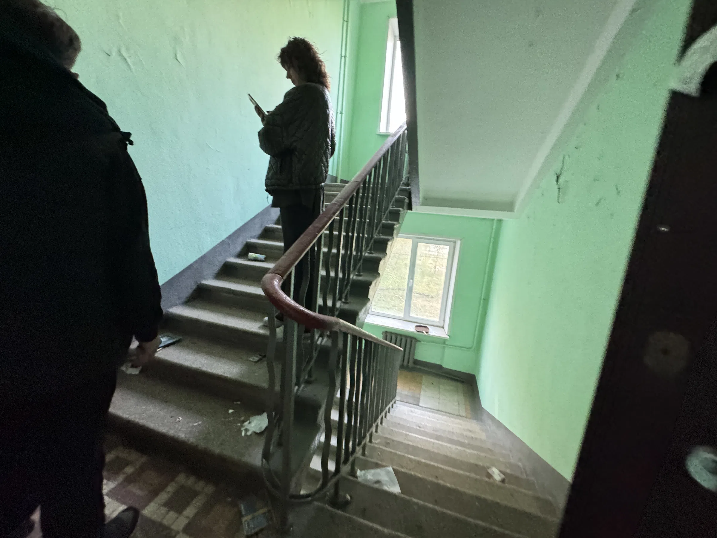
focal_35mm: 14
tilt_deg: -10.3
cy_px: 269
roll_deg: -7.0
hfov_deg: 102.1
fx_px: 290
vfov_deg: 85.7
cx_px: 358
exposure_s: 1/60
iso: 800
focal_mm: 2.22
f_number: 2.2
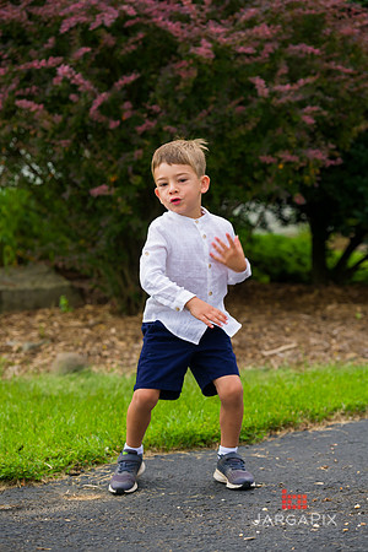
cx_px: 184
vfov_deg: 17.6
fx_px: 1779
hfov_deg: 11.8
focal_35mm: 116
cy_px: 276
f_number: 4
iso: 200
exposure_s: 1/640
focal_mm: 116
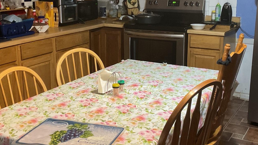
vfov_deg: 23.0
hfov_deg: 39.9
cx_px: 135
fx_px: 356
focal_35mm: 52
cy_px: 56
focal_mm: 3
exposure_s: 1/30
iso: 250
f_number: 1.8
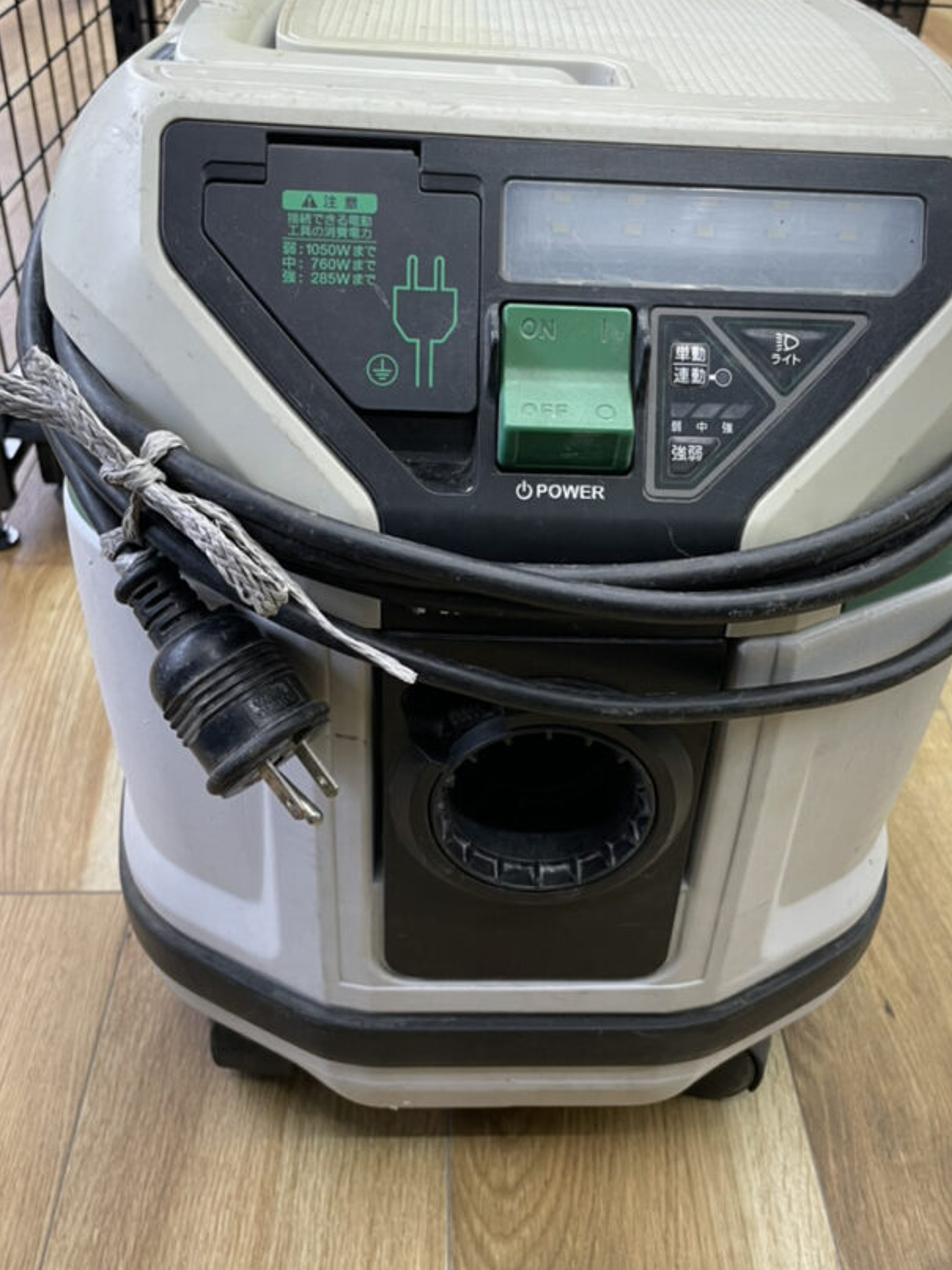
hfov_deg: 42.9
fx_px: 1210
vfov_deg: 55.4
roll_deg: -3.7
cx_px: 527
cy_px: 620
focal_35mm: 33
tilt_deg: -36.1
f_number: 1.6
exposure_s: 1/50
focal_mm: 4.2
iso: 64
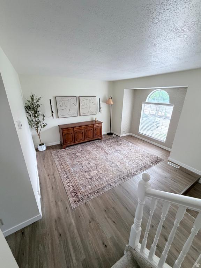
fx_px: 108
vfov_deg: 102.1
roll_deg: -1.3
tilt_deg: -20.3
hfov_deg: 85.7
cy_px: 134
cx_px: 100
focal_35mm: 14
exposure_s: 1/121
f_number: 2.2
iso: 320
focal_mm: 2.22
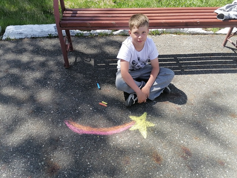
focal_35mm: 27
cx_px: 118
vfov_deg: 51.4
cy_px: 89
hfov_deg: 65.3
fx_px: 185
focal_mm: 5.3
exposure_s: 1/600
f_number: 1.8
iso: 50
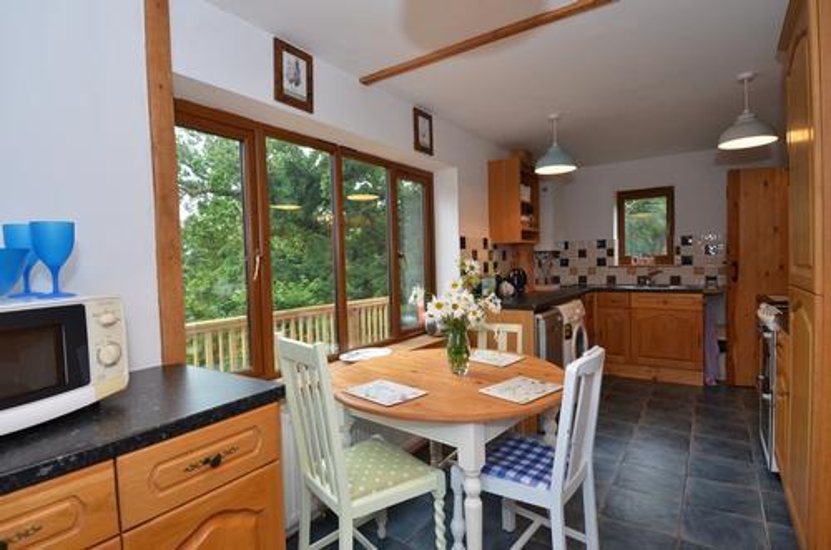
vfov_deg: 67.1
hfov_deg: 90.1
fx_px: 415
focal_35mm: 18
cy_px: 275
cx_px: 416
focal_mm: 12
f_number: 6.3
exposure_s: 1/60
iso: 640
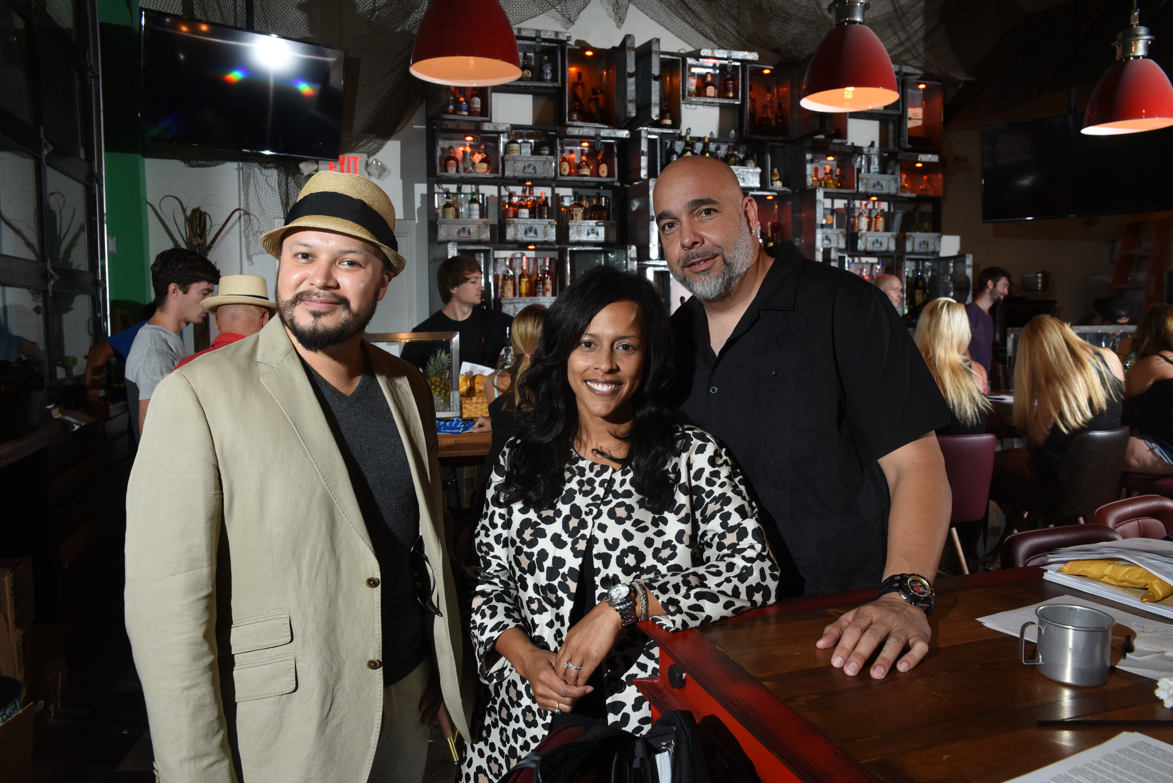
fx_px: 880
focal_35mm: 27
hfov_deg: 67.4
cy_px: 392
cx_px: 586
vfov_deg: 48.0
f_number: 6.3
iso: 800
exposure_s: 1/60
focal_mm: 27
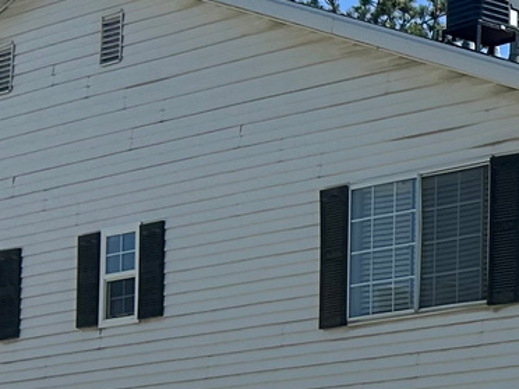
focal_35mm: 143
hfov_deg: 11.3
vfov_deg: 10.2
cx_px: 1271
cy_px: 505
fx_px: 2144
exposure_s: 1/3704
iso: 50
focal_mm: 5.7
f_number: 1.5
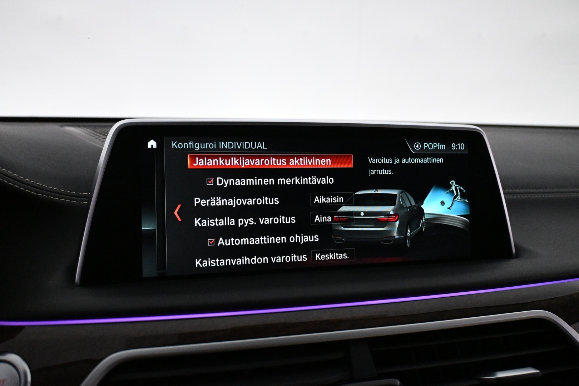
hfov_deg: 61.9
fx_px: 482
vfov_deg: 43.6
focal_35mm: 30
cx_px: 290
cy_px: 193
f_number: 3.8
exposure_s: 1/250
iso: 4000
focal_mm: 20
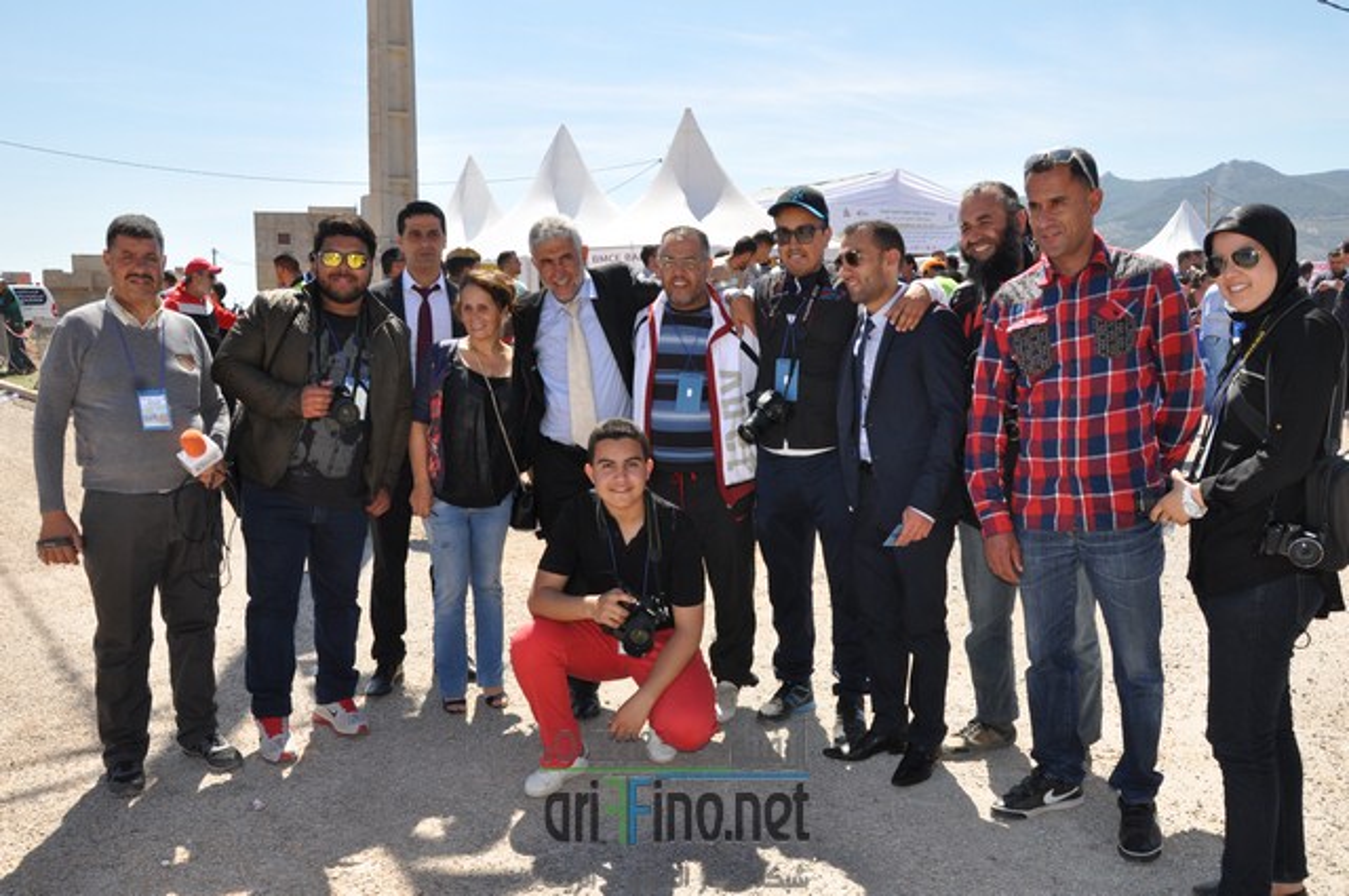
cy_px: 448
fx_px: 1179
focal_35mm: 32
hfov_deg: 59.6
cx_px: 674
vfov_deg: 41.6
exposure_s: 1/200
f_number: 10
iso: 200
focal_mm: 21
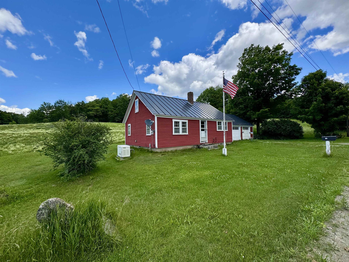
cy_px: 131
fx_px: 141
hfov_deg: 102.1
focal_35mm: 14
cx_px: 174
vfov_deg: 85.7
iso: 50
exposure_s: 1/1672
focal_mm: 2.22
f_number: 2.2
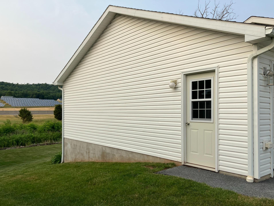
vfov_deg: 46.8
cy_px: 110
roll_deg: +0.8
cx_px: 131
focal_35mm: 30
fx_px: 238
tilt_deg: +2.0
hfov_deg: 59.9
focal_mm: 3.99
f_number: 1.8
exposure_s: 1/747
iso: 32
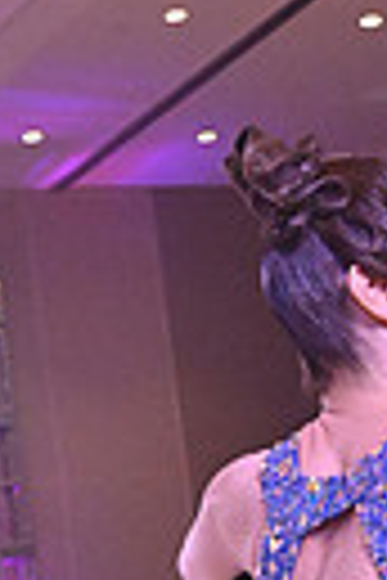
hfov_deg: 8.7
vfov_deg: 12.4
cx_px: 380
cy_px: 881
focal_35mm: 157
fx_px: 2531
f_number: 7.1
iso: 6400
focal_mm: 35
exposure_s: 1/320
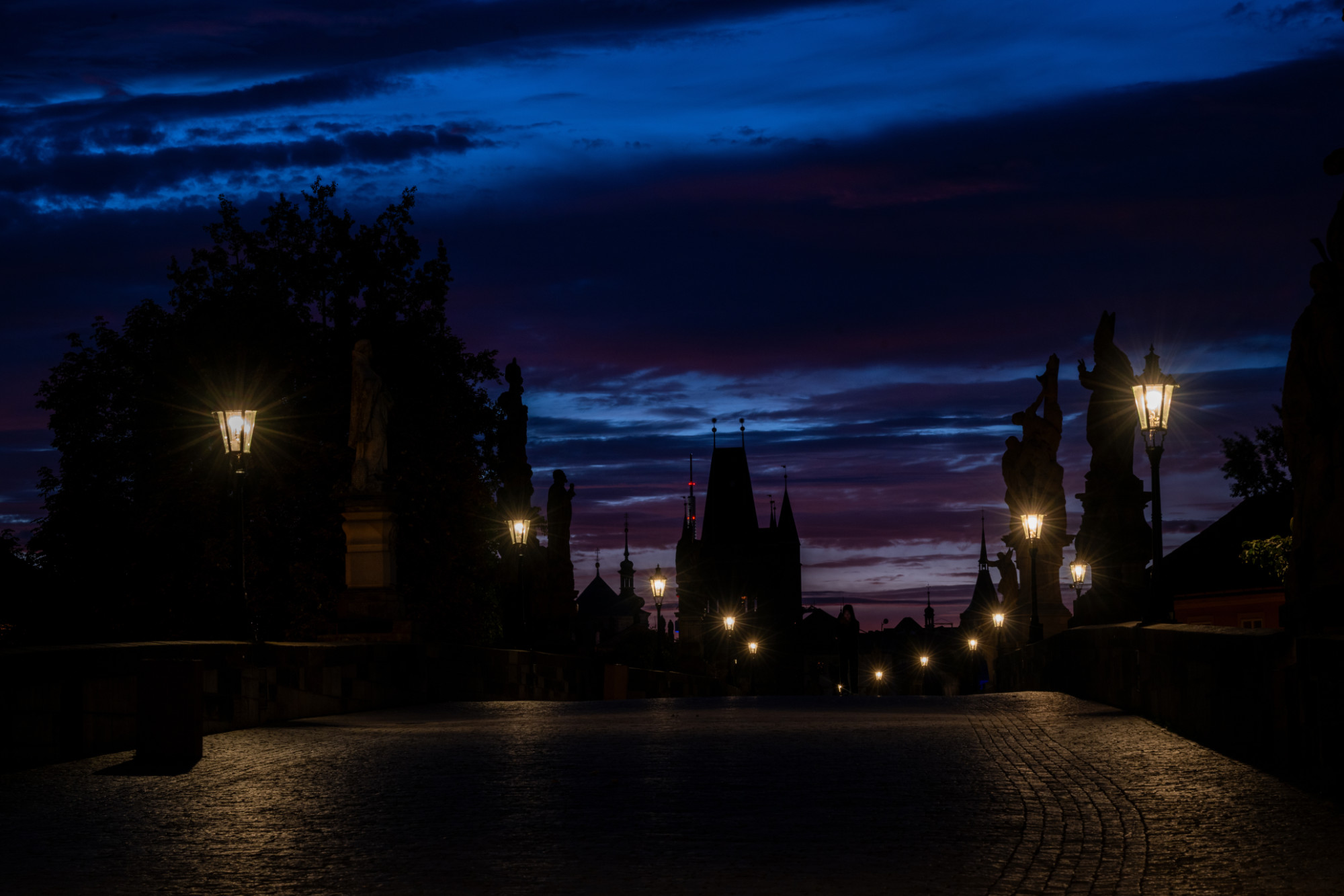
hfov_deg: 22.4
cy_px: 448
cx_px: 672
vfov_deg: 15.0
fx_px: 3397
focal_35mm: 91
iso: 250
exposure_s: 3
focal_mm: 91
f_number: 13
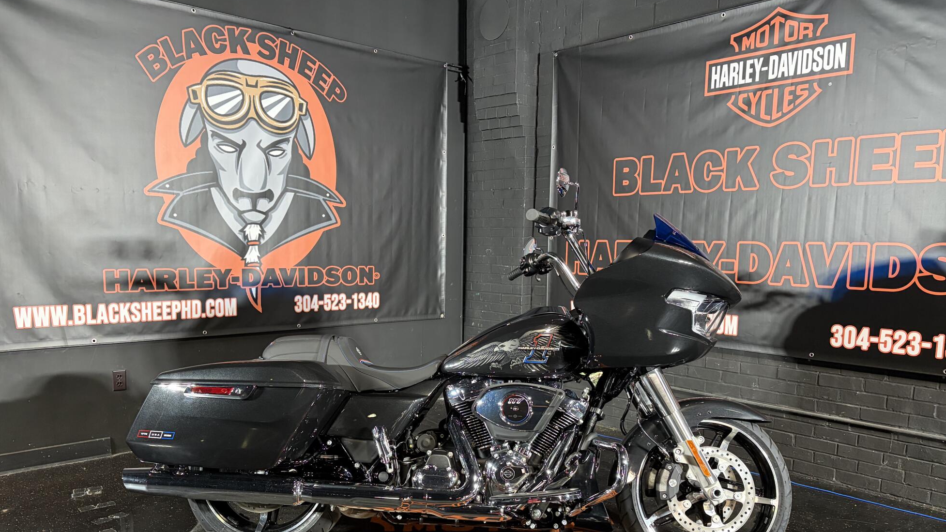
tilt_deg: -7.5
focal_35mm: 29
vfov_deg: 39.8
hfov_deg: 66.1
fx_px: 727
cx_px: 468
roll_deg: -1.7
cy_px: 341
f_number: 1.6
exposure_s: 1/60
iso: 250
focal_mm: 5.96
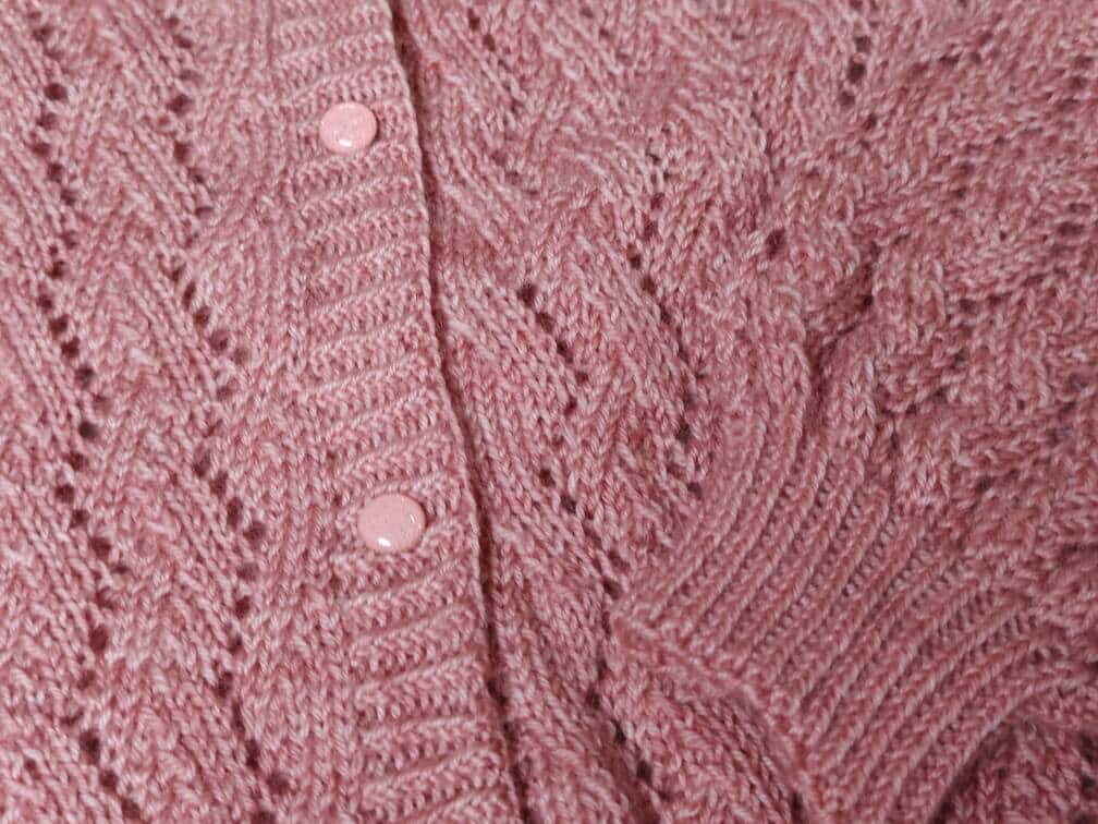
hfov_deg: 45.8
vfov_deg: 35.1
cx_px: 549
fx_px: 1300
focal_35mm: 41
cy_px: 412
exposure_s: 1/33
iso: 1181
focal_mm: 8.16
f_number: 2
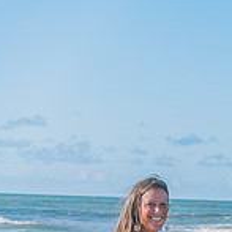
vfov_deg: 8.9
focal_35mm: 194
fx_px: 1471
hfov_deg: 8.6
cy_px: 298
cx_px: 450
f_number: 4
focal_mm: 58
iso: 320
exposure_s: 1/1250
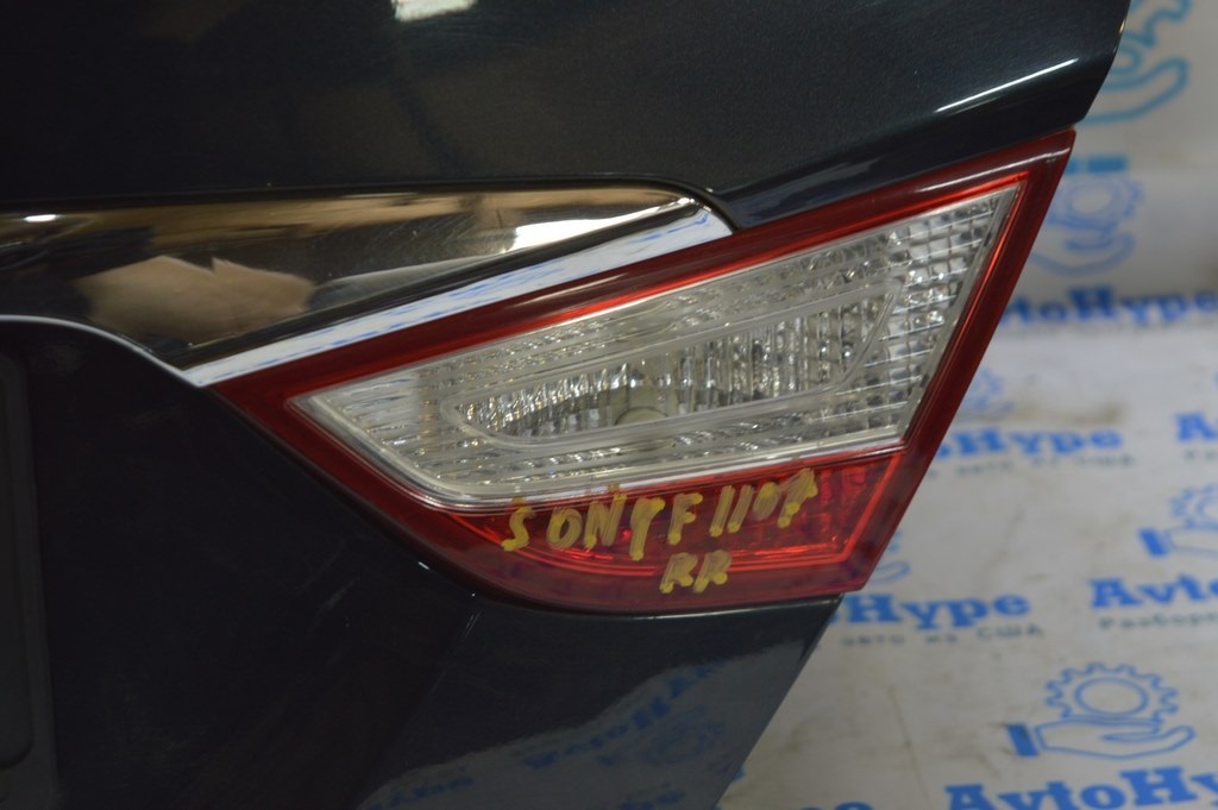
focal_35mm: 82
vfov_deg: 16.5
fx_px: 2789
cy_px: 405
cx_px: 609
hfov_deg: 24.6
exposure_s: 1/20
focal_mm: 55
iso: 400
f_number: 5.6
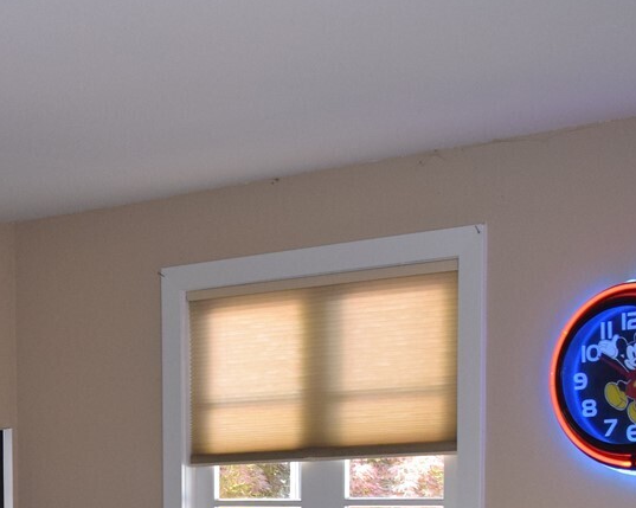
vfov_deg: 16.3
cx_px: -57
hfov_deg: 20.5
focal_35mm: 89
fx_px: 1674
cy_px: 657
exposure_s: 1/100
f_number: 5
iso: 800
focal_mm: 20
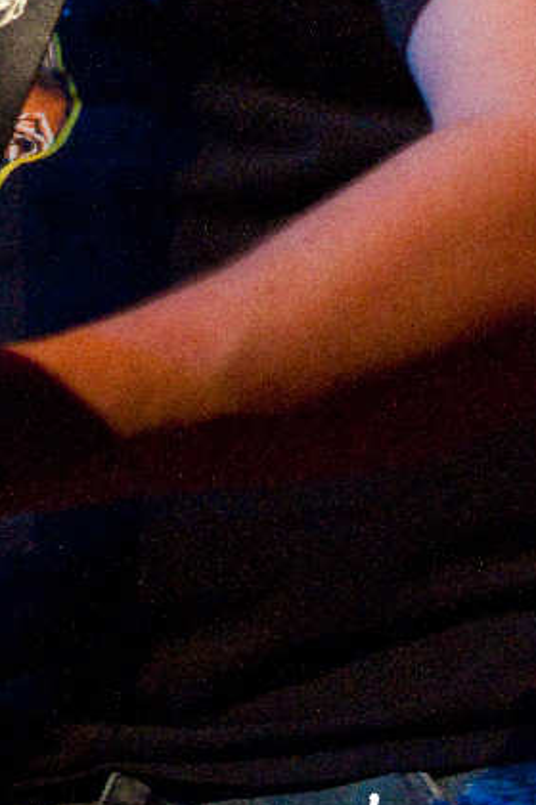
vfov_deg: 5.6
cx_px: -94
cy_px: -220
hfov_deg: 3.8
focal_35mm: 364
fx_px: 8152
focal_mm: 85
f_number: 2.8
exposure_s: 1/320
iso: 1600
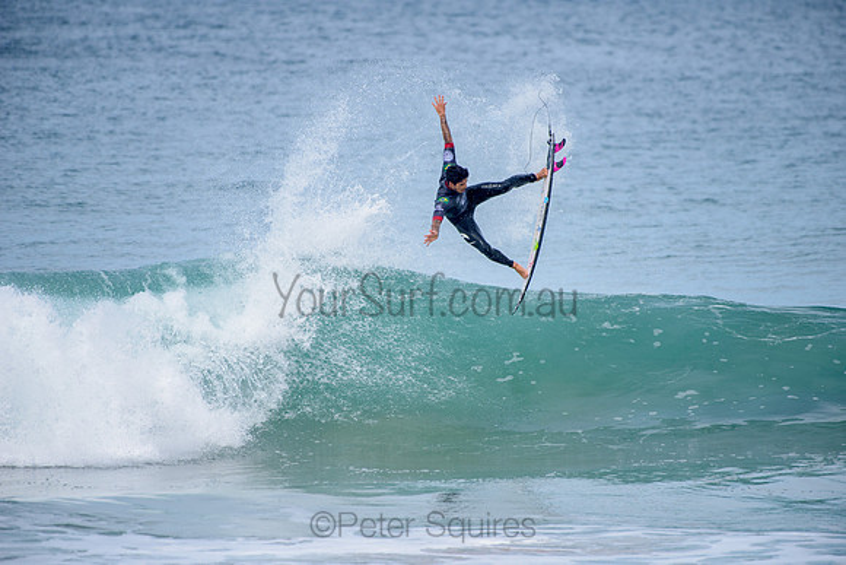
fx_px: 11752
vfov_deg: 2.8
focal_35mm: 500
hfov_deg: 4.1
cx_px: 423
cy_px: 282
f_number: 5.6
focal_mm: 500
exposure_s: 1/2000
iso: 250
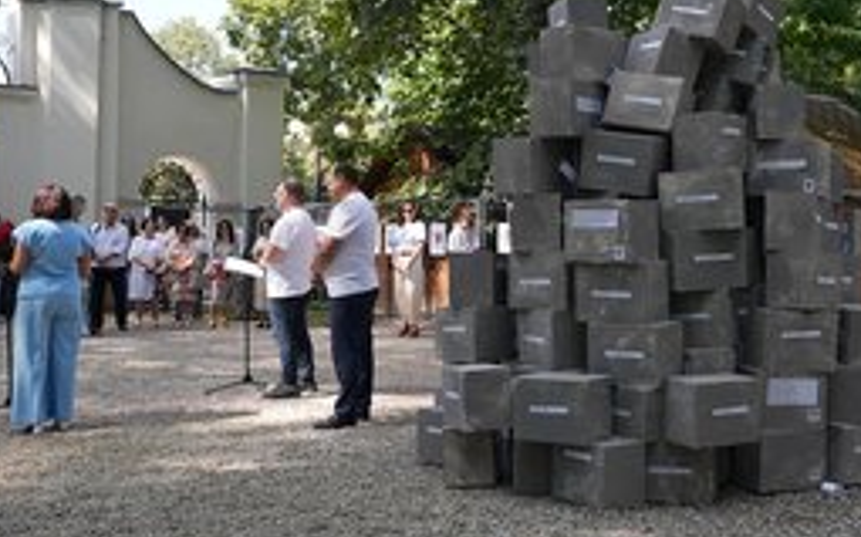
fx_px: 1126
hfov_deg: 41.3
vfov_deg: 26.8
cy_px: 221
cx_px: 577
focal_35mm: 48
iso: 320
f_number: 5.6
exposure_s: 1/250
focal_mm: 30
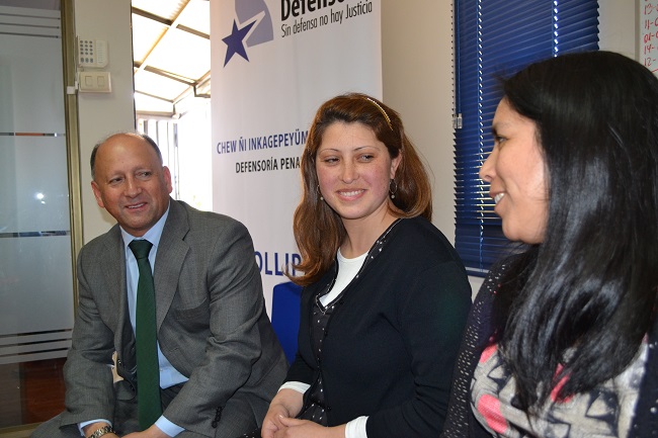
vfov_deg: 39.9
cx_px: 329
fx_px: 603
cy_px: 219
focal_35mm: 33
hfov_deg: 57.2
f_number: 4
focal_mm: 22
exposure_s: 1/60
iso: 1100
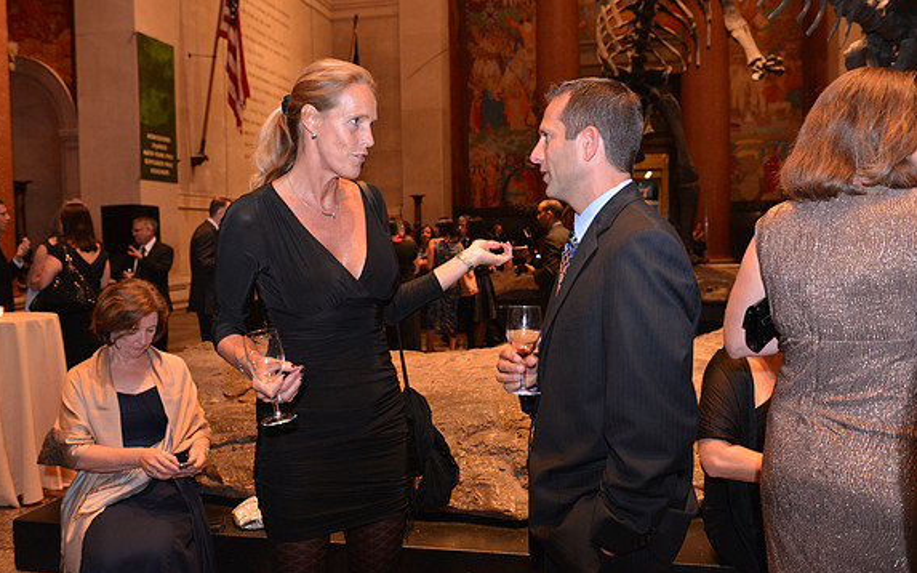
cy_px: 271
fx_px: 800
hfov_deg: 59.7
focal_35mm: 32
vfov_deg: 39.4
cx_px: 454
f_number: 3.5
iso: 2000
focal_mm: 31
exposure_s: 1/60
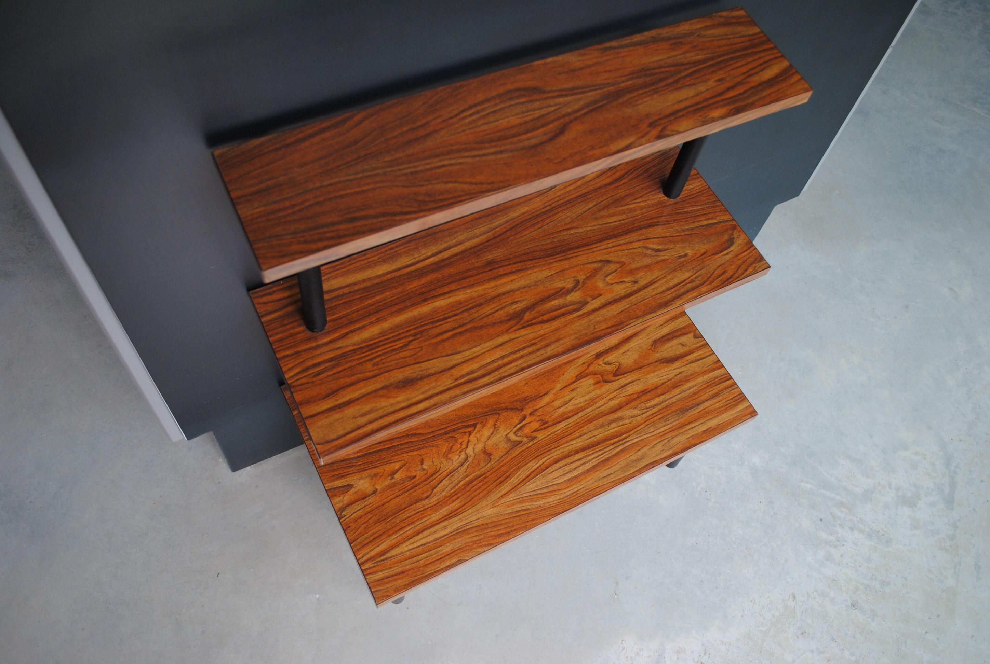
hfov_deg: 61.8
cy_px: 332
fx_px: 827
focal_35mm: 30
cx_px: 495
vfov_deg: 43.8
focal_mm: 20
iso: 200
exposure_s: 1/60
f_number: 4
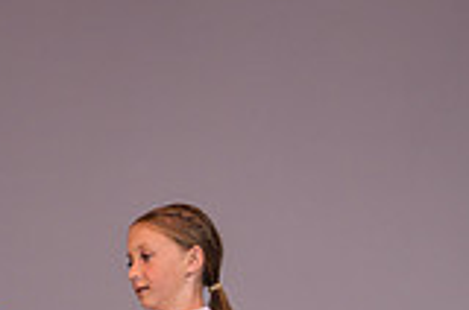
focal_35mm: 310
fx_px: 4031
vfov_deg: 4.4
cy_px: 626
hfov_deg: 6.7
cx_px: 170
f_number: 2.8
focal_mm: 110
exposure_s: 1/500
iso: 400
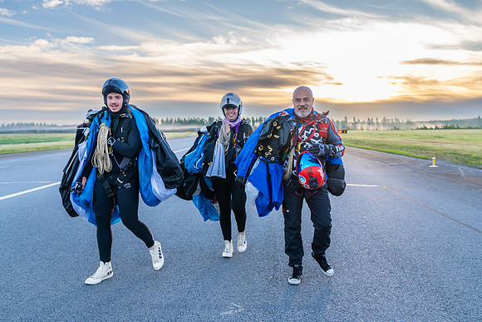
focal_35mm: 32
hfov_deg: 58.5
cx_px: 241
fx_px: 430
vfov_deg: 41.0
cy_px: 161
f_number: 4
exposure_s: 1/2000
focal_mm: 31
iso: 1000
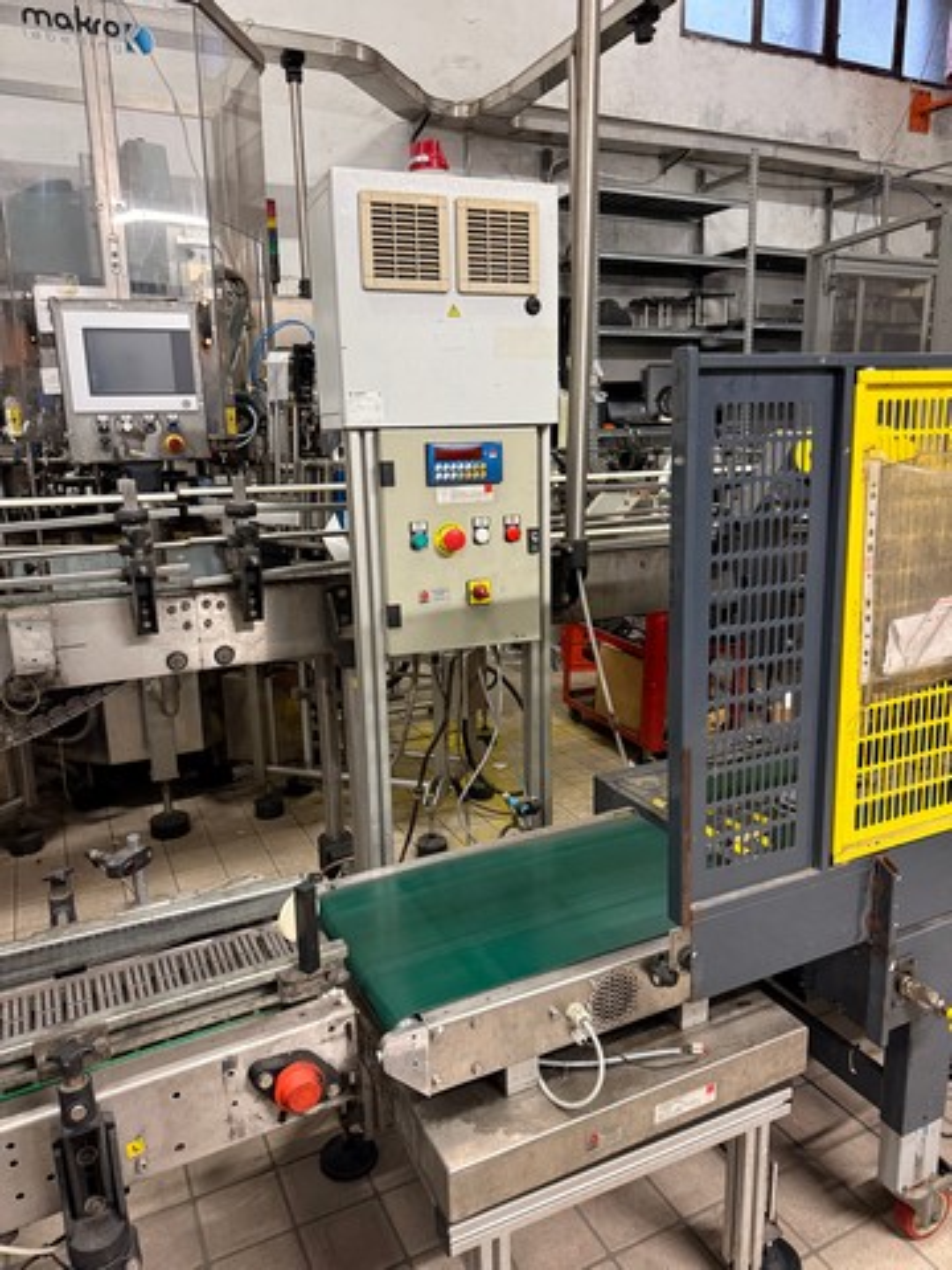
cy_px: 635
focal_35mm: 24
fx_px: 880
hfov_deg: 56.8
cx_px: 476
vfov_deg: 71.6
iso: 400
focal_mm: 6.8
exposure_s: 1/50
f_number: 1.8
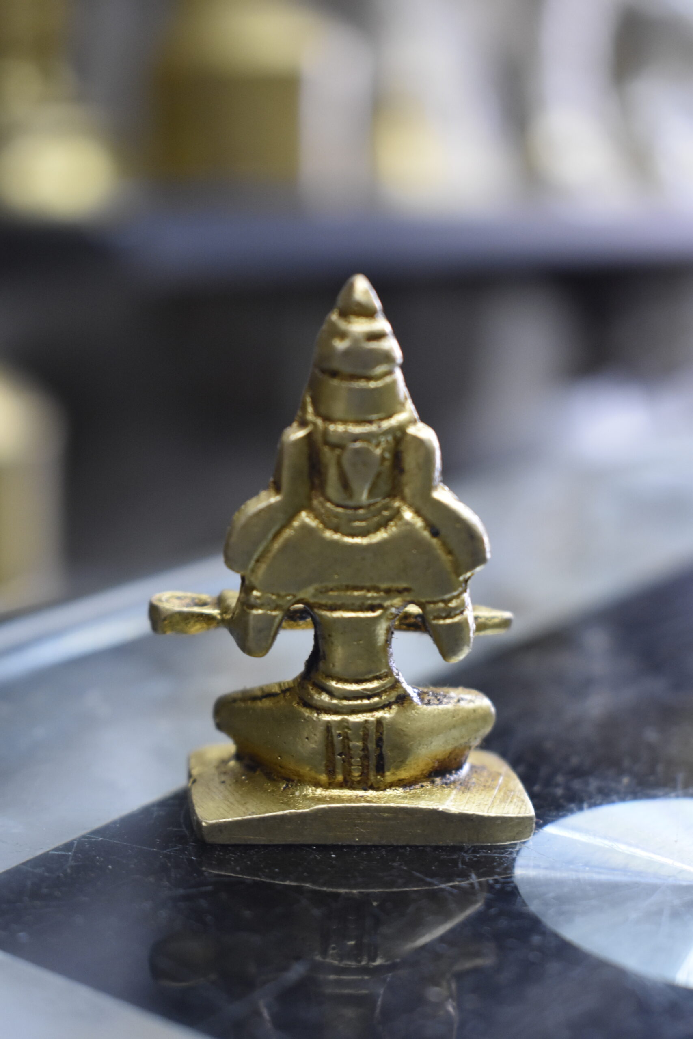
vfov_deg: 33.4
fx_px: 1732
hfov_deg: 22.6
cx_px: 346
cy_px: 520
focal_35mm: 60
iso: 2000
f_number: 4.8
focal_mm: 40
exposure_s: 1/60
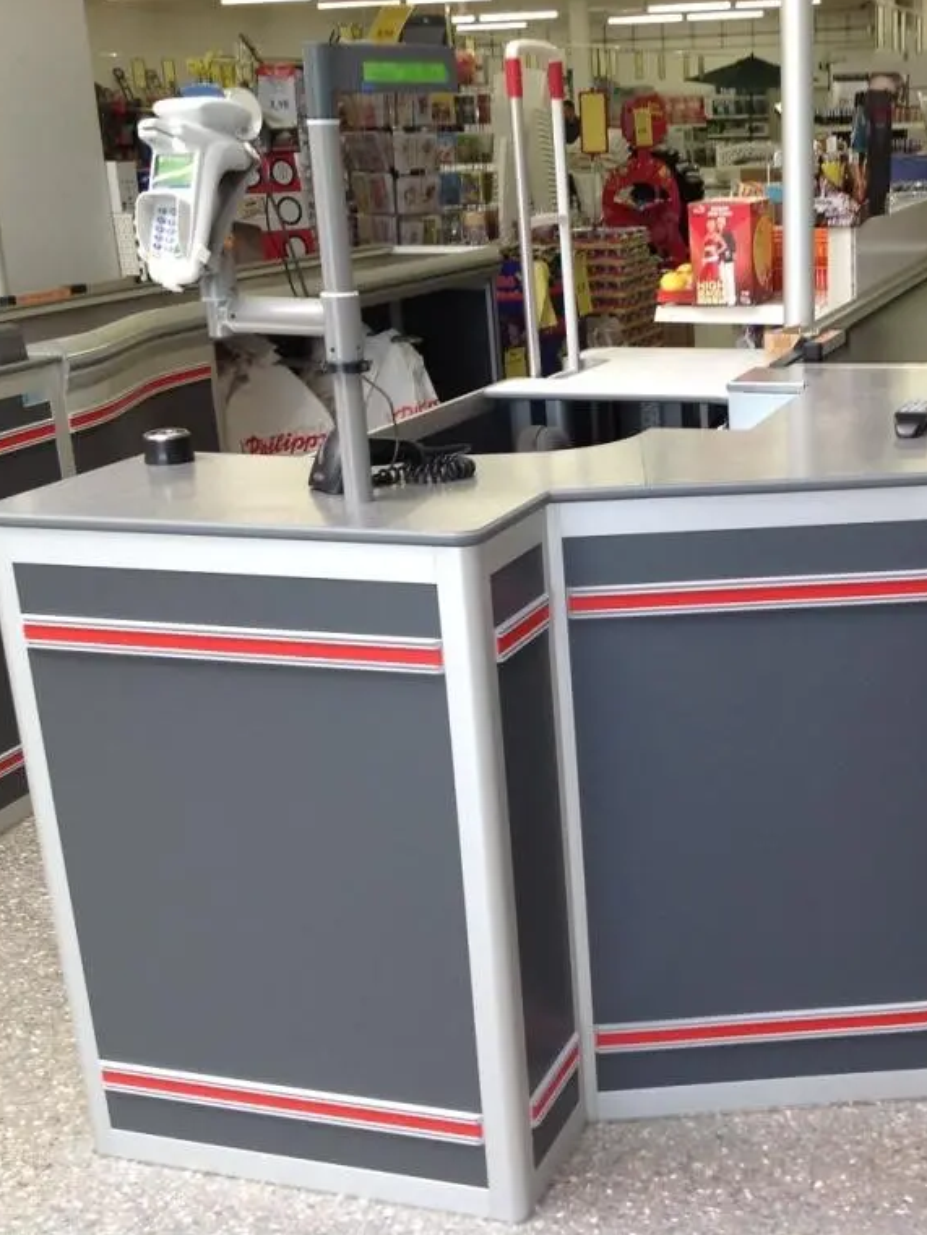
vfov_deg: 40.4
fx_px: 1678
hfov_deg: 30.2
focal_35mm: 47
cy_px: 618
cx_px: 731
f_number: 2.4
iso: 80
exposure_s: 1/40
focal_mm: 4.28
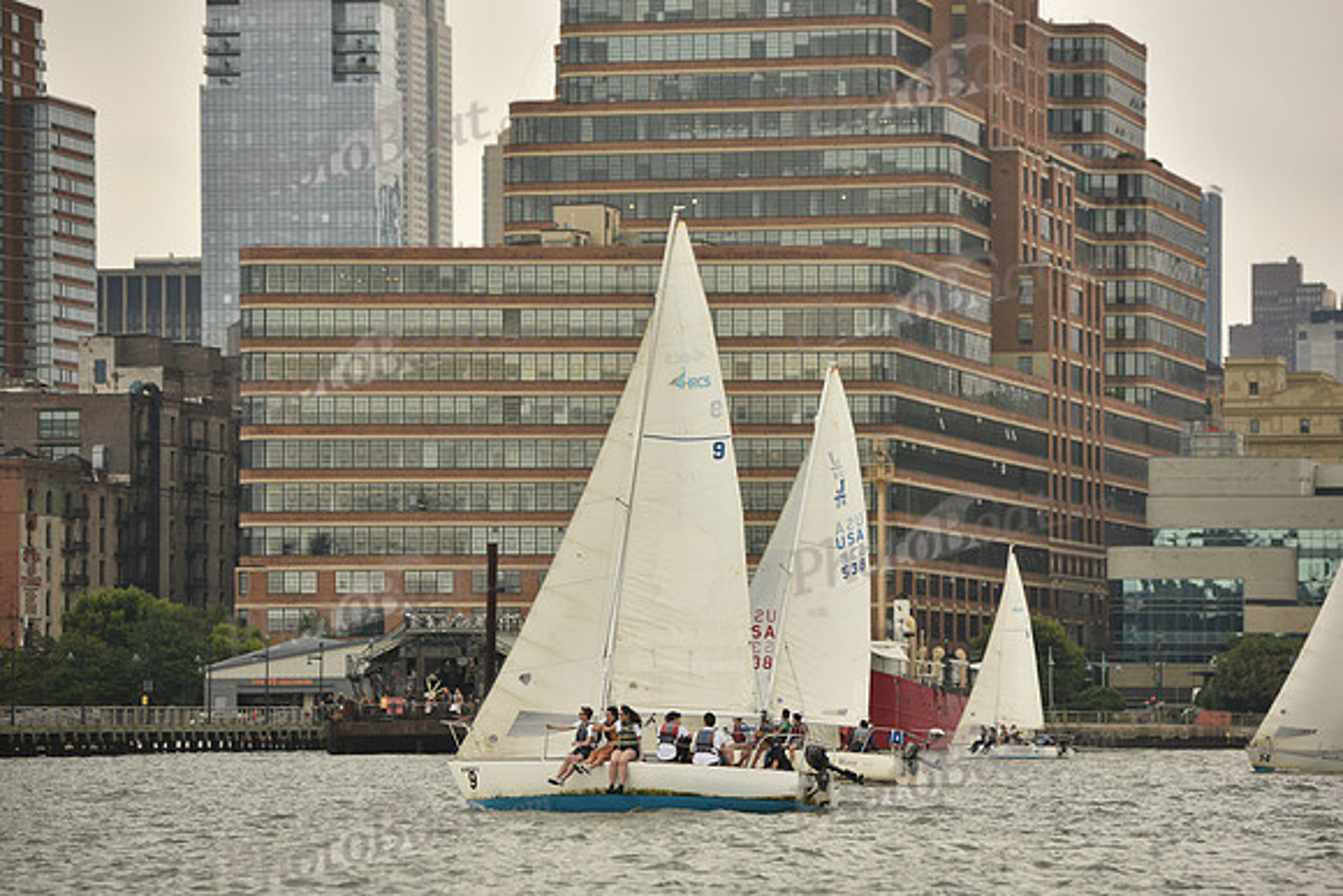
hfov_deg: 12.1
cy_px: 448
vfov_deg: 8.1
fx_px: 6343
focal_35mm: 170
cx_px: 672
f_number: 5
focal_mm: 170
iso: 320
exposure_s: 1/1600
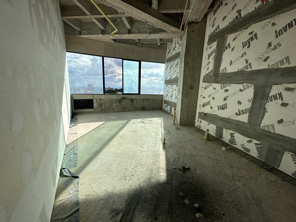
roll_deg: -3.0
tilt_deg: -10.3
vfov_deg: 85.7
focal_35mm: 14
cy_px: 111
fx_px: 120
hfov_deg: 102.1
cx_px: 148
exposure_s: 1/1916
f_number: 2.2
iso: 40
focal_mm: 2.22
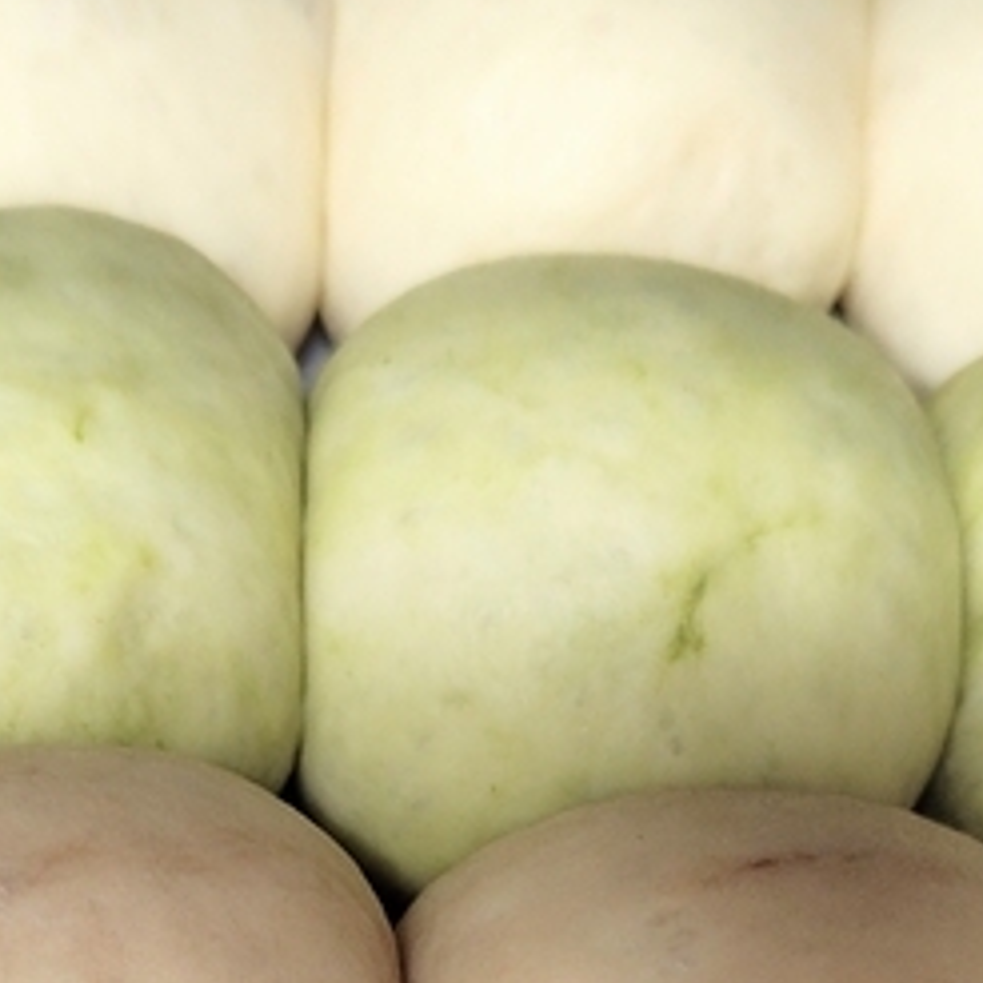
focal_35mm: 99
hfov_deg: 17.5
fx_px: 3181
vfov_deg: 16.5
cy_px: 1311
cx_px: 340
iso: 363
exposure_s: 1/60
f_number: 1.9
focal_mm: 5.6
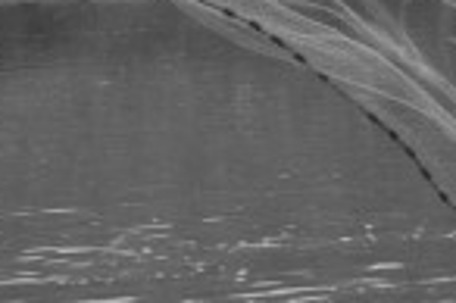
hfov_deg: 8.0
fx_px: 3277
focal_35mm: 259
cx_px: 144
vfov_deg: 5.3
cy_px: -44
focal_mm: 42
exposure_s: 1/250
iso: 200
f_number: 8
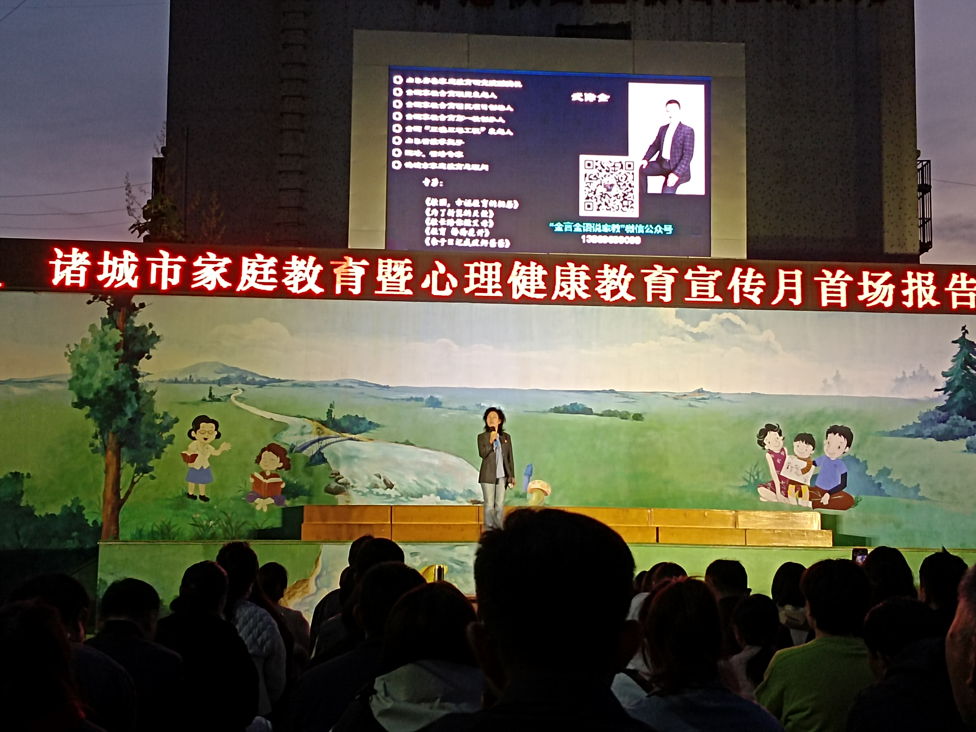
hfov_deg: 38.2
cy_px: 366
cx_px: 488
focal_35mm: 50
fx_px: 1410
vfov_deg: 29.1
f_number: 1.8
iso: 653
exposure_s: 1/100
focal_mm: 3.96
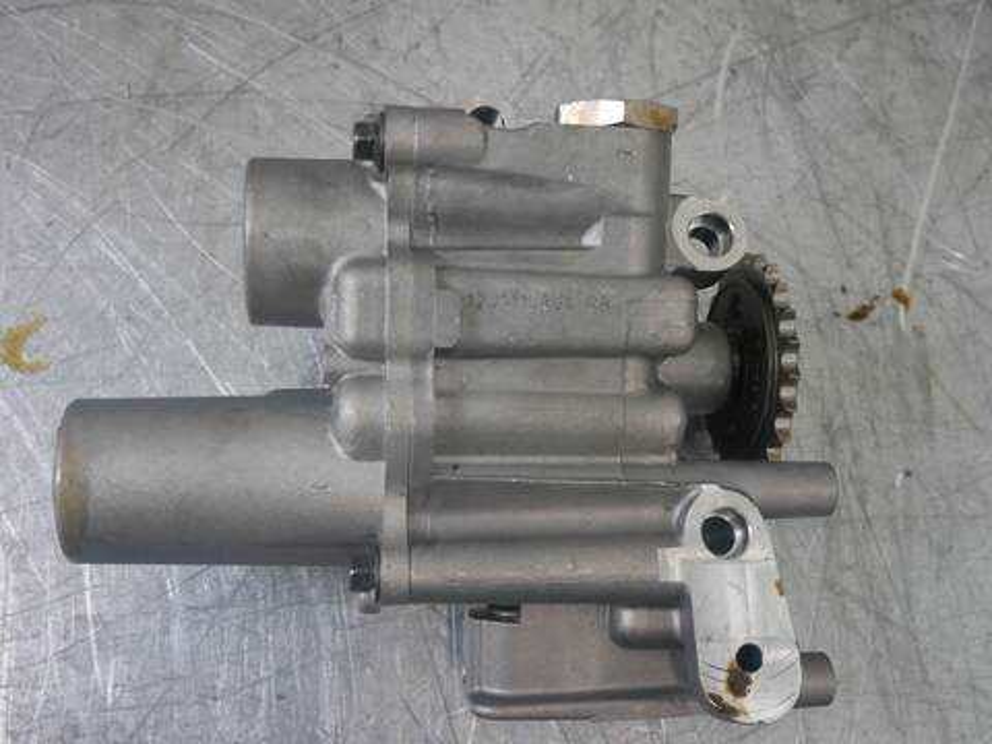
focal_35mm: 38
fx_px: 1089
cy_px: 372
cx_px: 496
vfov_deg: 37.7
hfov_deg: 49.0
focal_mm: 19
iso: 1000
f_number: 4.3
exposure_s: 1/60
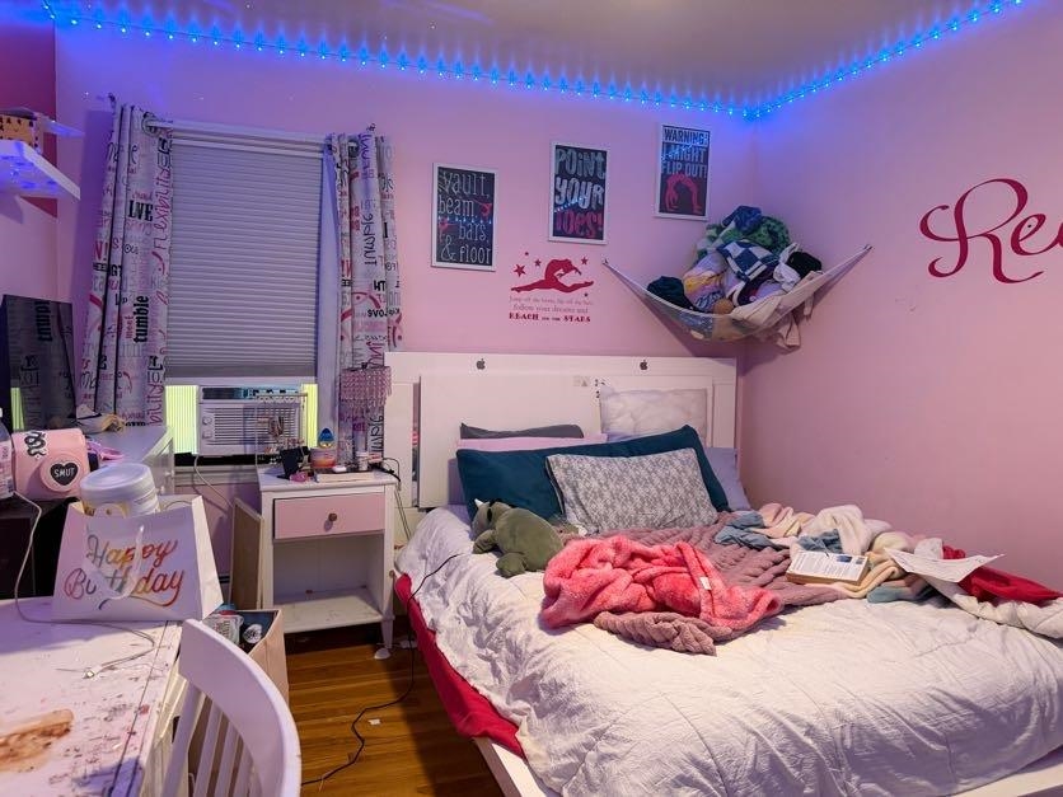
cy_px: 398
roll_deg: -1.2
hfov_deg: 71.6
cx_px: 532
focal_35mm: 24
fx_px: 737
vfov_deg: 56.8
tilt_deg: -4.2
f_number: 1.78
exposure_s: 1/60
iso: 400
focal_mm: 6.76
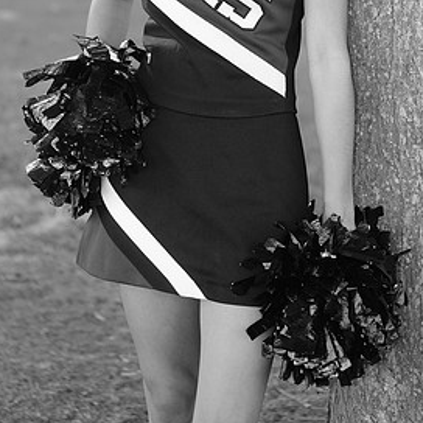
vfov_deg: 12.7
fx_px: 1880
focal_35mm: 136
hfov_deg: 12.8
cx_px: 229
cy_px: -3
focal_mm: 50
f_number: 2.2
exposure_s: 1/250
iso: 200
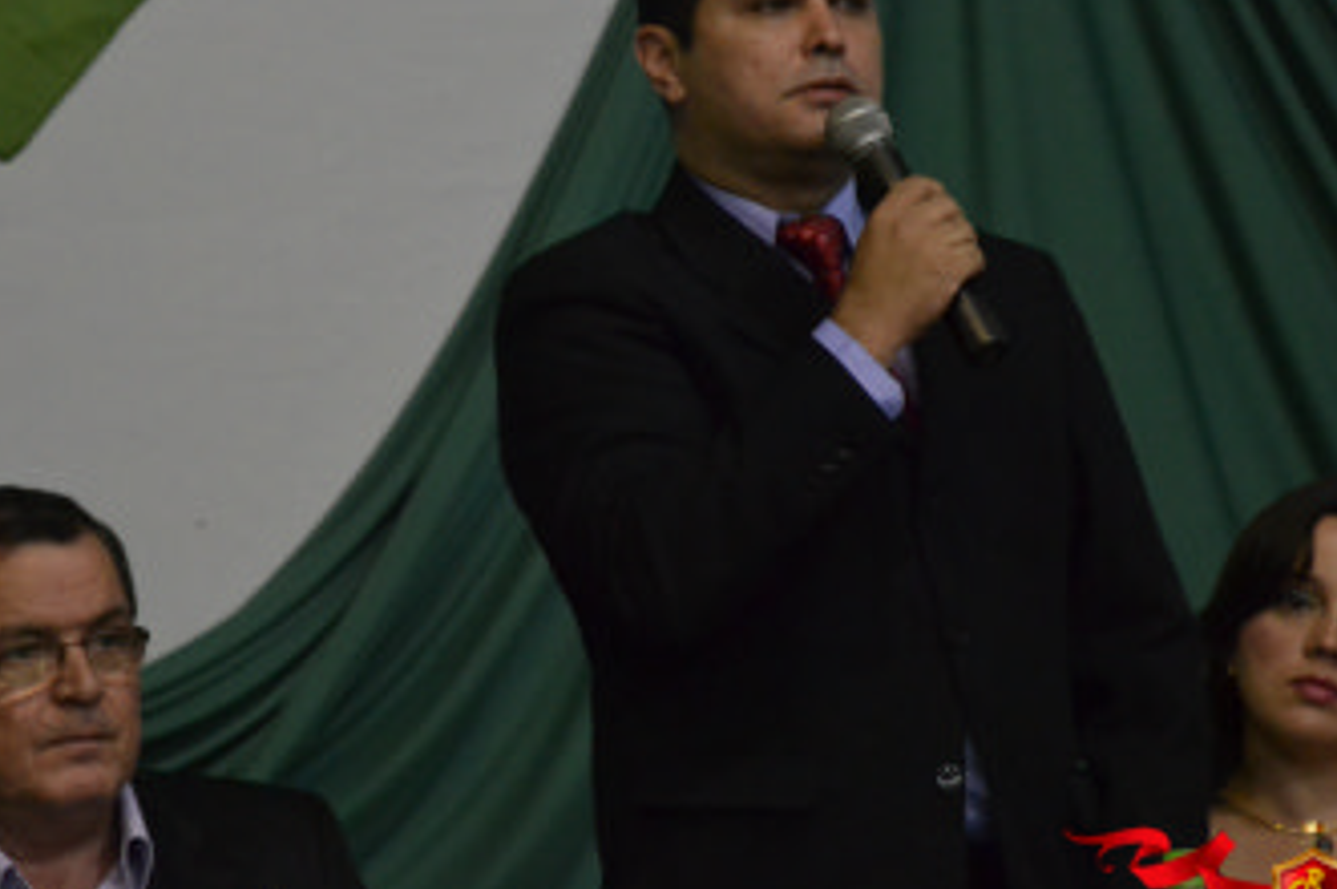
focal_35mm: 272
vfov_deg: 5.0
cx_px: 622
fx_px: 10092
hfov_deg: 7.6
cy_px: 426
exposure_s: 1/30
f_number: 5.6
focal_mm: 120
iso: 3200
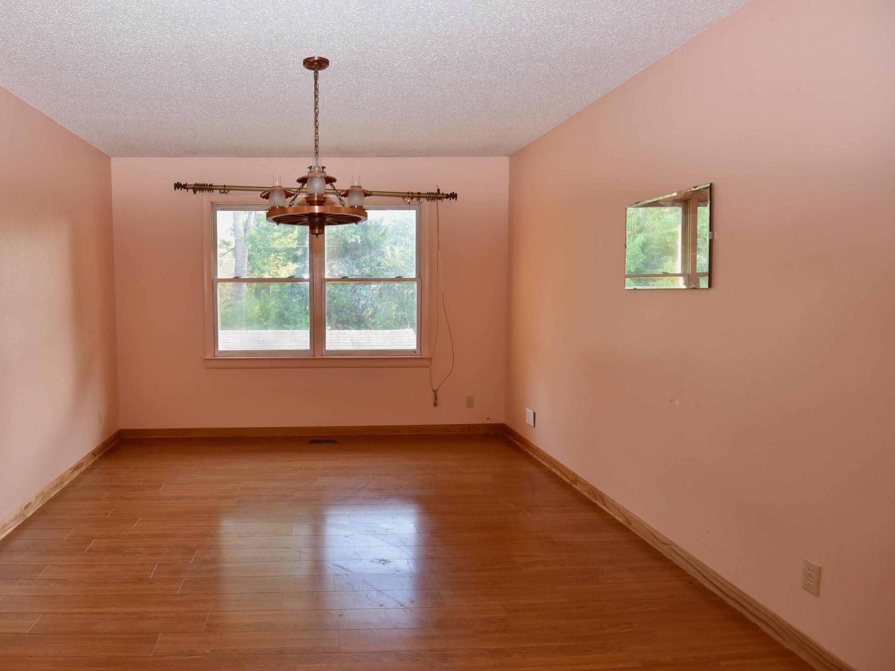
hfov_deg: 80.0
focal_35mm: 20
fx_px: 517
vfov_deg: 66.0
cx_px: 326
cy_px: 330
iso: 800
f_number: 4.5
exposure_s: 1/80
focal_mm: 16
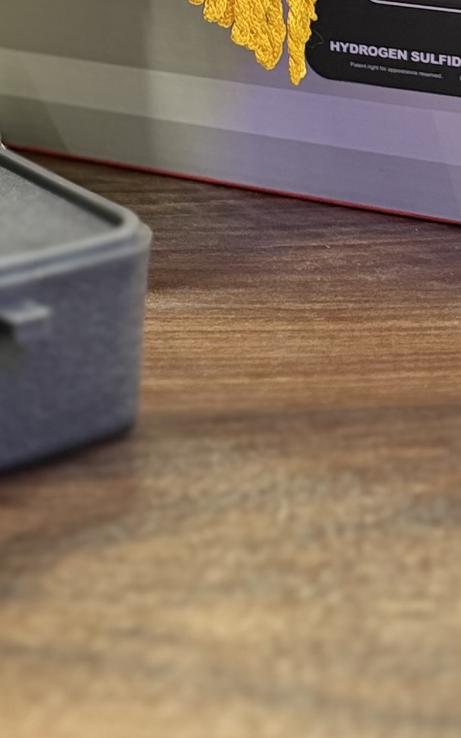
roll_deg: -0.2
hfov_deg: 12.5
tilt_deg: -3.3
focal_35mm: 98
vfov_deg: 19.5
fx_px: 1971
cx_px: -290
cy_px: -237
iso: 125
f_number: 1.78
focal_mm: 6.76
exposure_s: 1/50
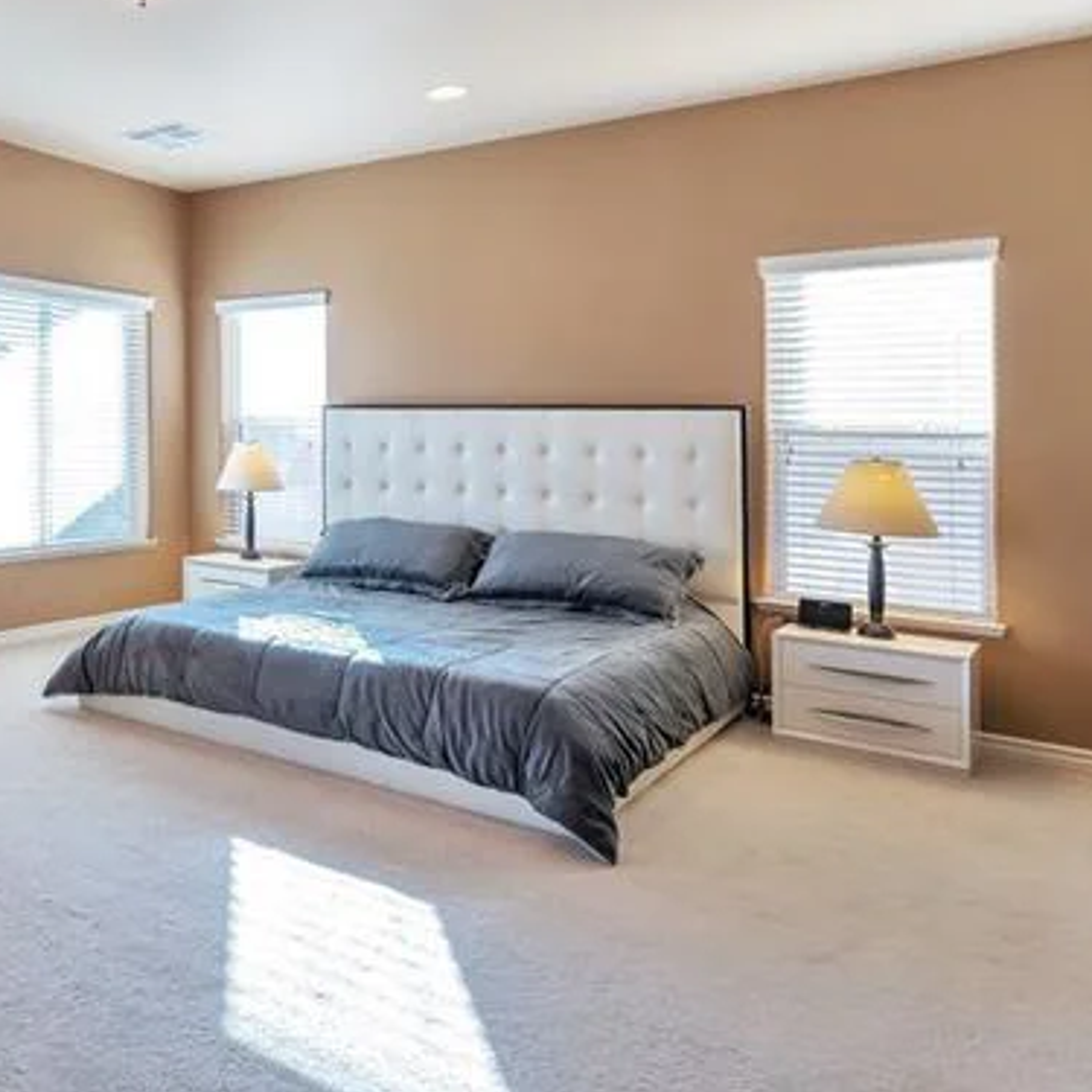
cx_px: 76
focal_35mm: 29
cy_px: 424
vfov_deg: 55.1
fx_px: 1035
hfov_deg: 48.7
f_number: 9
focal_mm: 16
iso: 400
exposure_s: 1/50
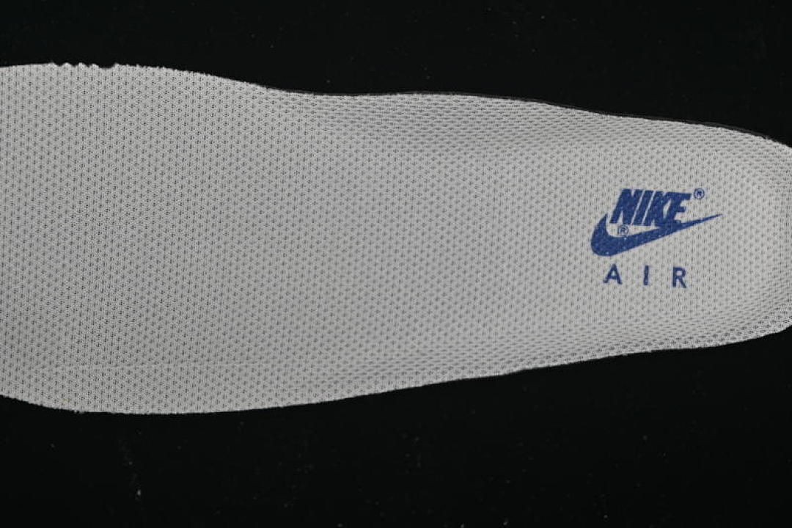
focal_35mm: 75
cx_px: 396
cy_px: 264
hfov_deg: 27.0
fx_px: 1650
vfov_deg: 18.2
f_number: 6.3
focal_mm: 50
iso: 160
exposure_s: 1/50
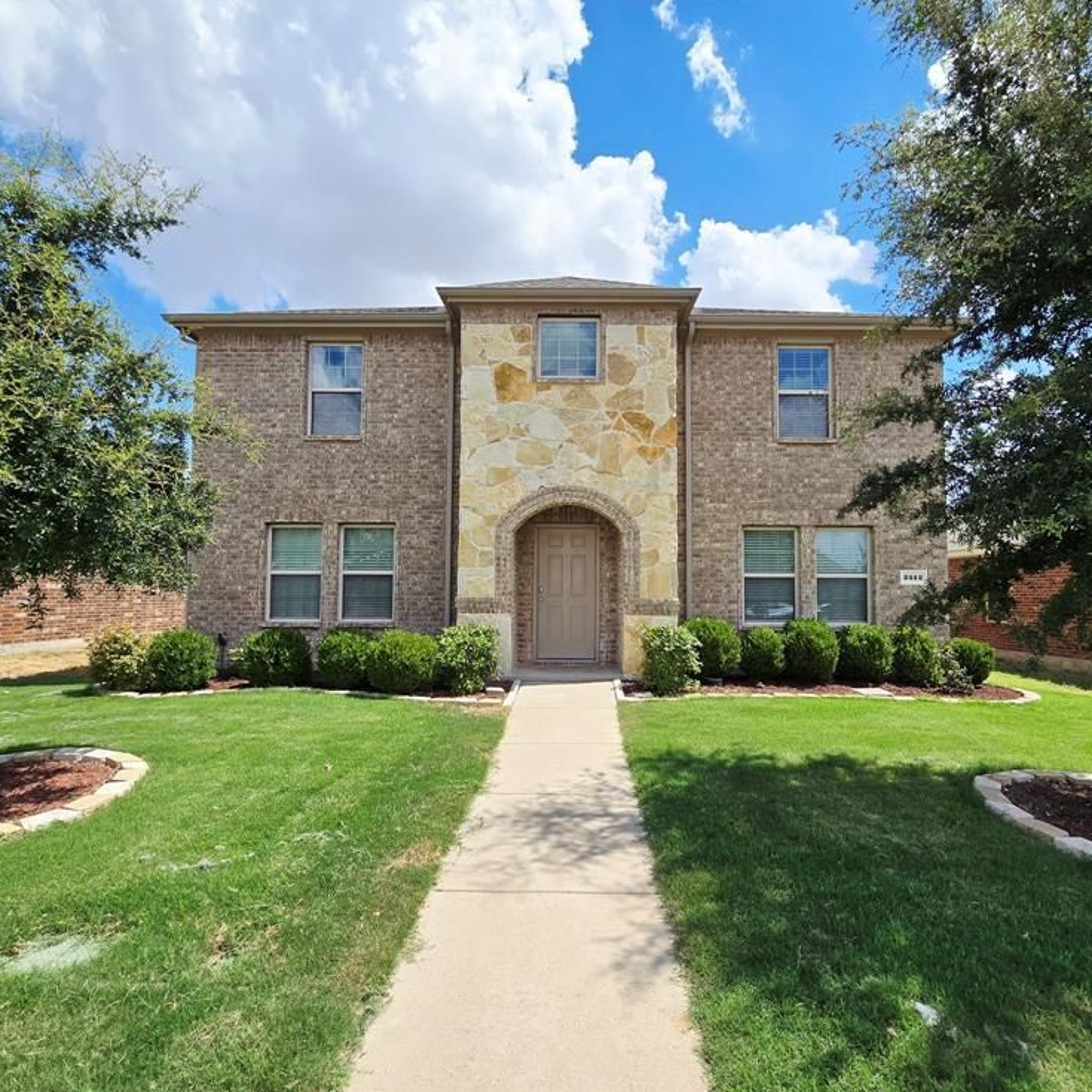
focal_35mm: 16
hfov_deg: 87.4
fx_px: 571
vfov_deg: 87.4
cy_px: 565
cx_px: 573
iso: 50
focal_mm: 2.2
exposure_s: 1/3333
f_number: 2.2
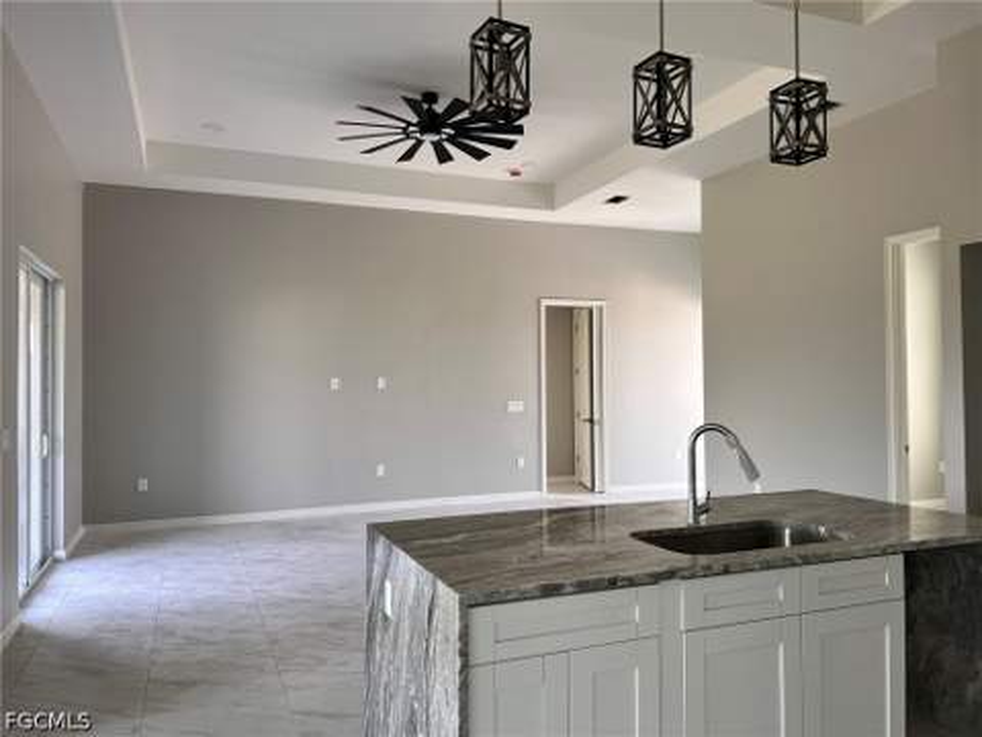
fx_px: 738
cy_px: 368
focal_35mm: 26
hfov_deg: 67.3
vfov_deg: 53.1
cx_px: 491
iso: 80
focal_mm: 5.7
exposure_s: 1/121
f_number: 1.5
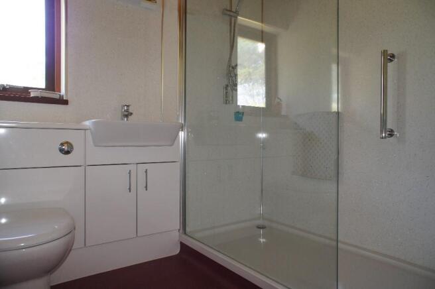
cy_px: 144
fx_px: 290
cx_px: 218
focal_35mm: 24
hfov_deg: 73.8
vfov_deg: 53.0
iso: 640
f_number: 4
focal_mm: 16
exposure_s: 1/60
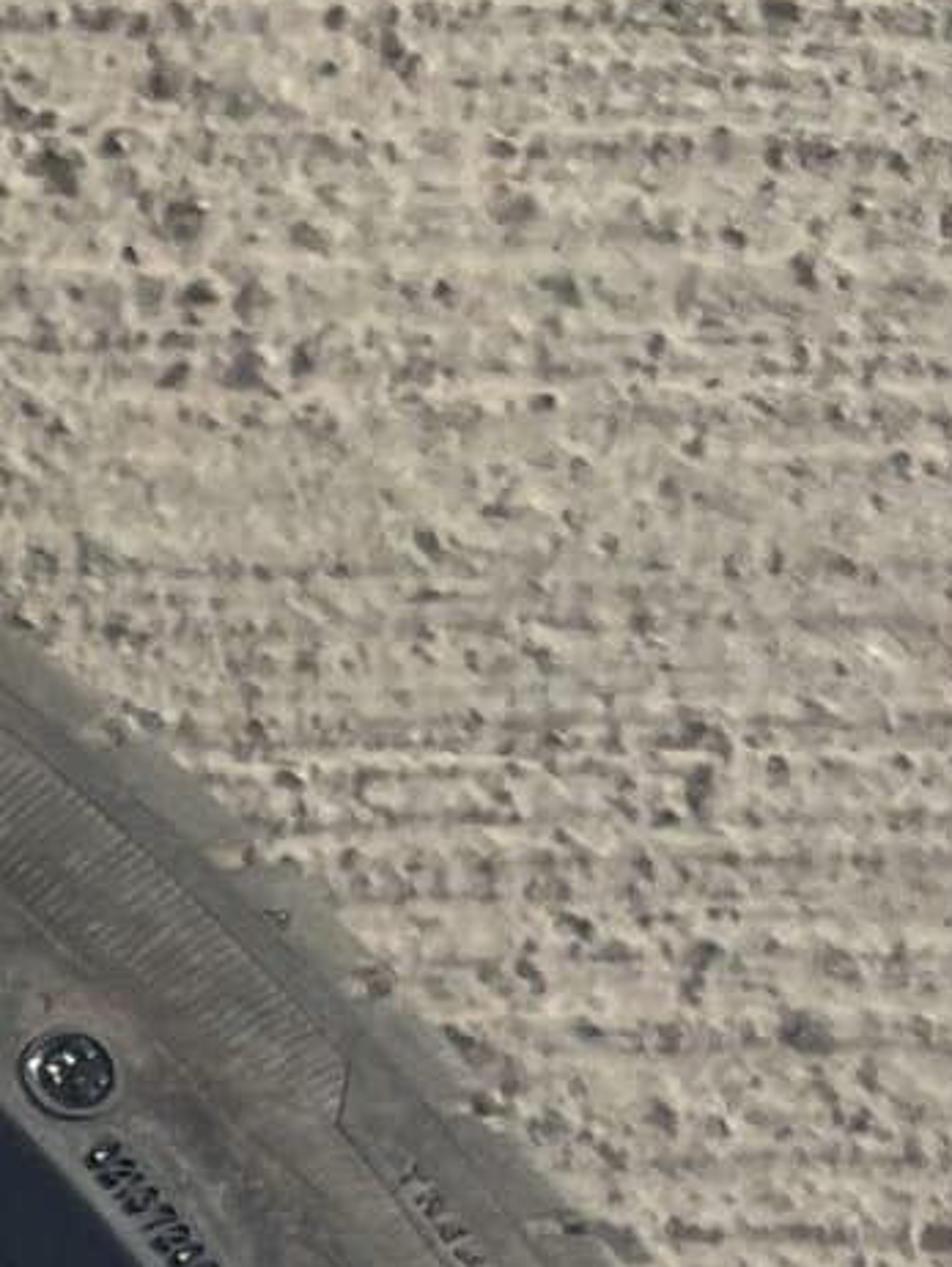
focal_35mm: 144
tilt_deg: -77.4
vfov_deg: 12.4
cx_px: -1624
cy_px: 2331
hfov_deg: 8.9
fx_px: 5275
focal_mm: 5.1
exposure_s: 1/2179
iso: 50
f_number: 1.6
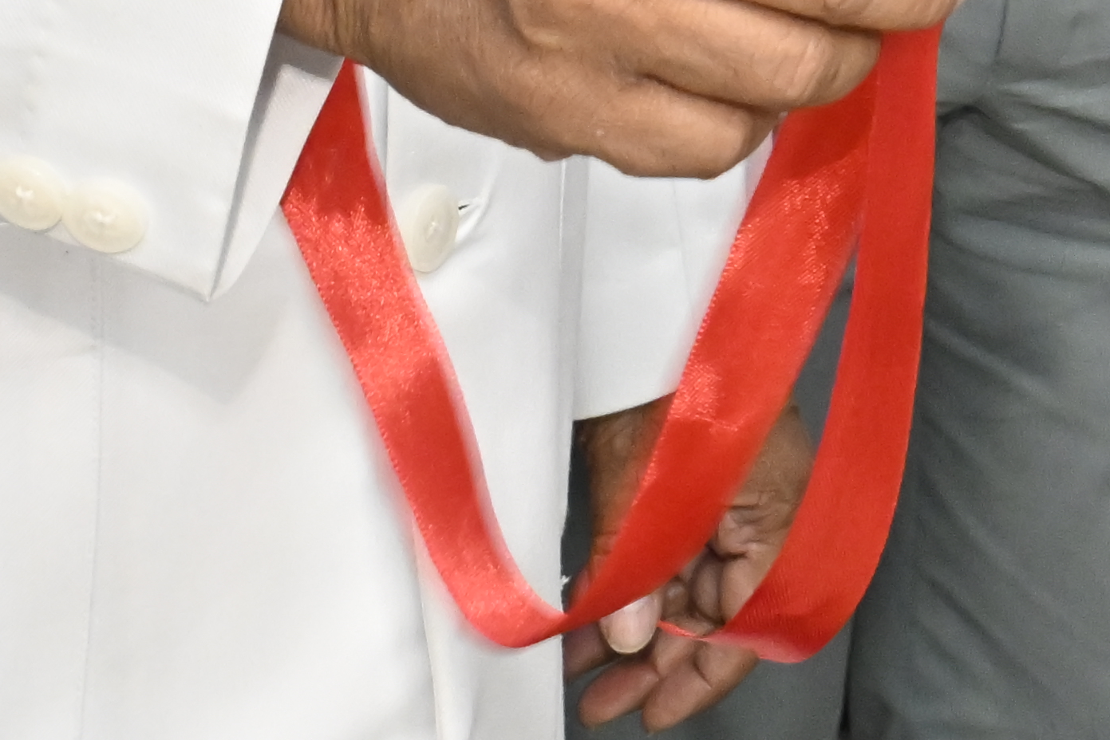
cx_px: 1831
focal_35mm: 178
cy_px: -970
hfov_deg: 11.0
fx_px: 5489
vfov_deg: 7.3
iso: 2500
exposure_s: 1/125
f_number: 7.1
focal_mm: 30
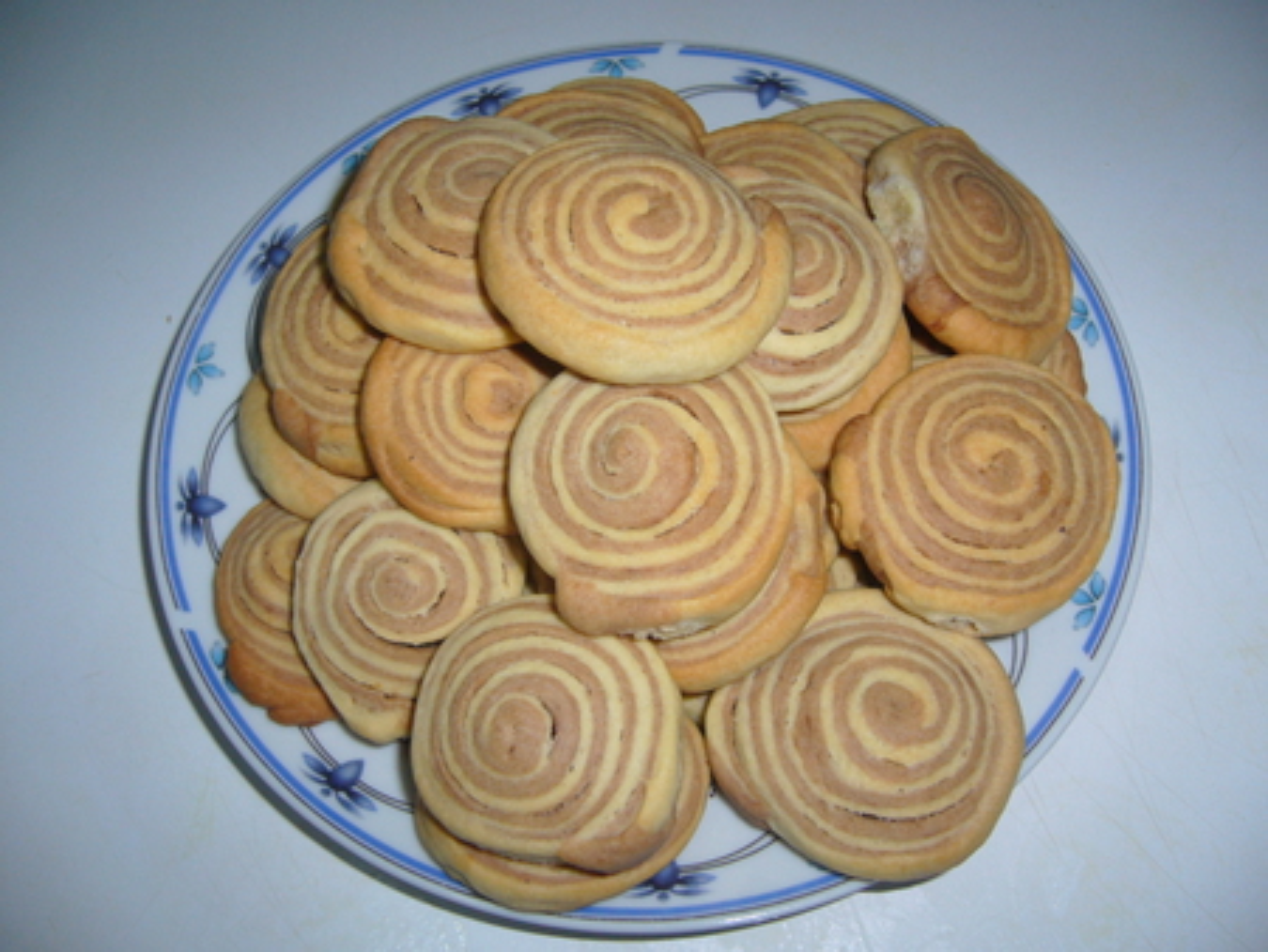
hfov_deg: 52.6
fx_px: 1283
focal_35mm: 35
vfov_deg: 40.7
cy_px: 476
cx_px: 634
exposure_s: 1/30
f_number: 2.8
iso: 100
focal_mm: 5.8
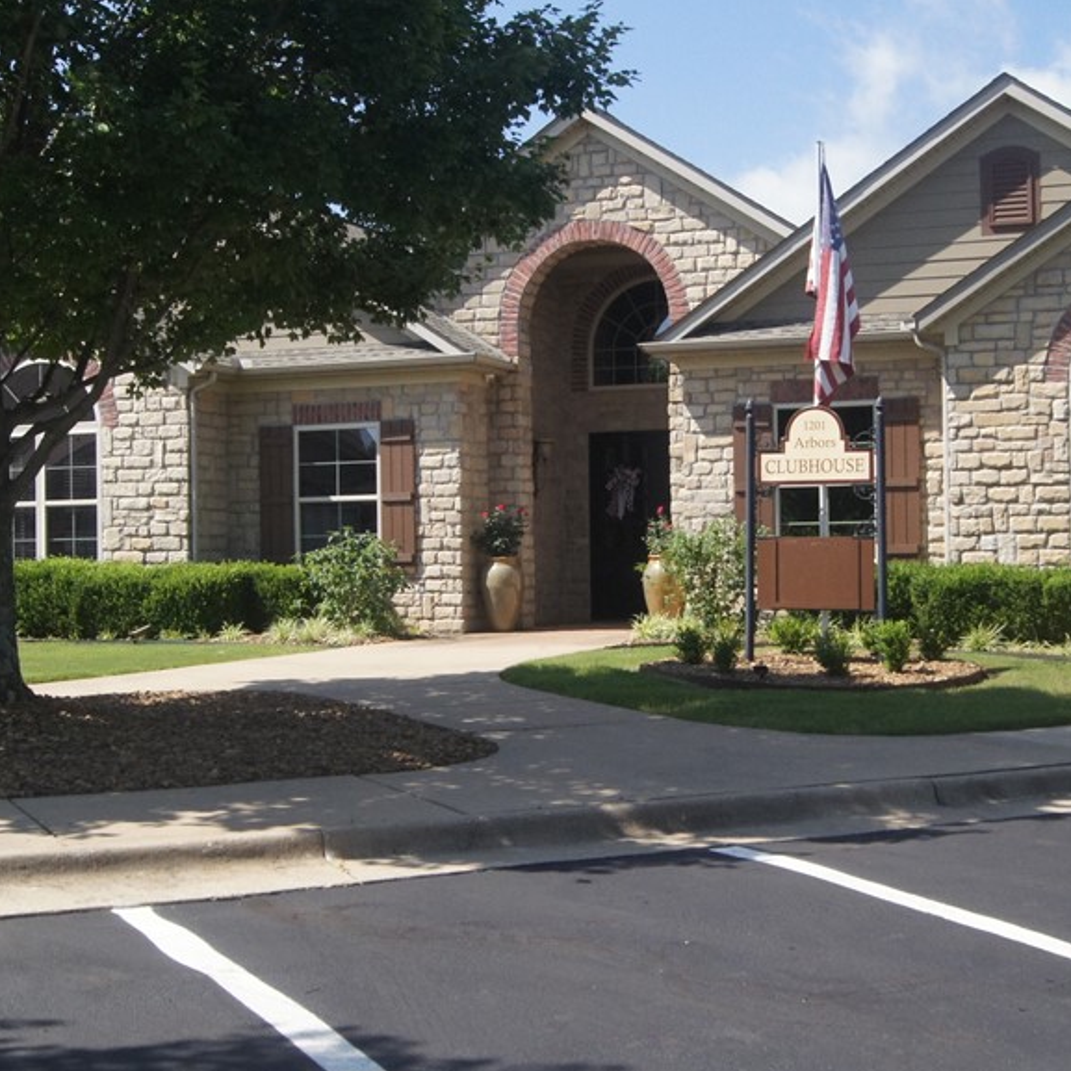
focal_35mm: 48
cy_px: 536
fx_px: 1680
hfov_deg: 35.2
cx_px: 647
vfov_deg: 35.4
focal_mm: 20
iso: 800
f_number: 11
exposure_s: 1/640
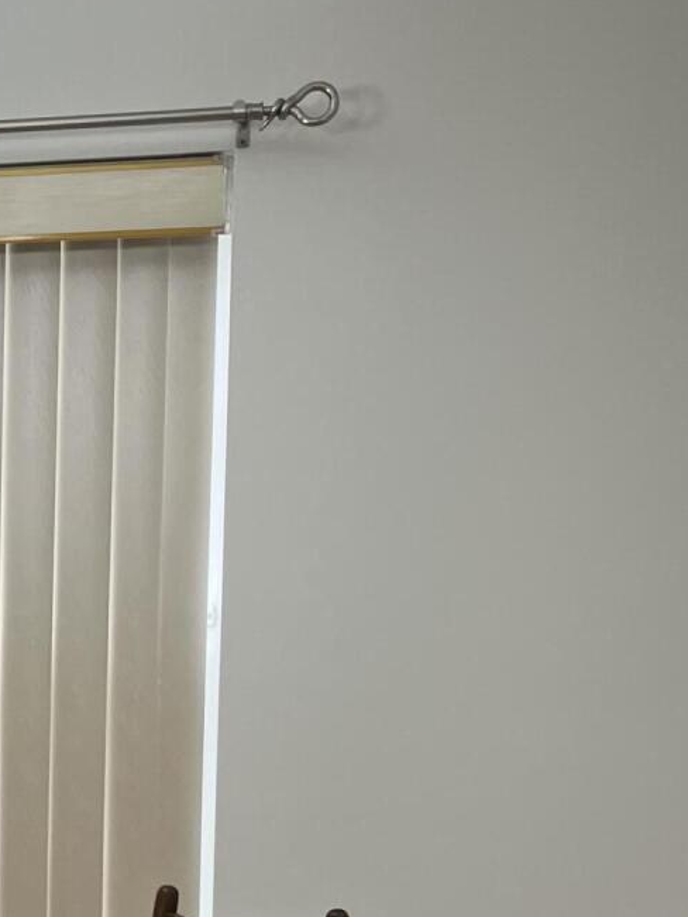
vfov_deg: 23.4
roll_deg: -0.6
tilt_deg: -6.3
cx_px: -269
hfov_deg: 17.1
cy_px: 921
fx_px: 2119
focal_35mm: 80
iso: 80
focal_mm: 5.1
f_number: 1.6
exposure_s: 1/120
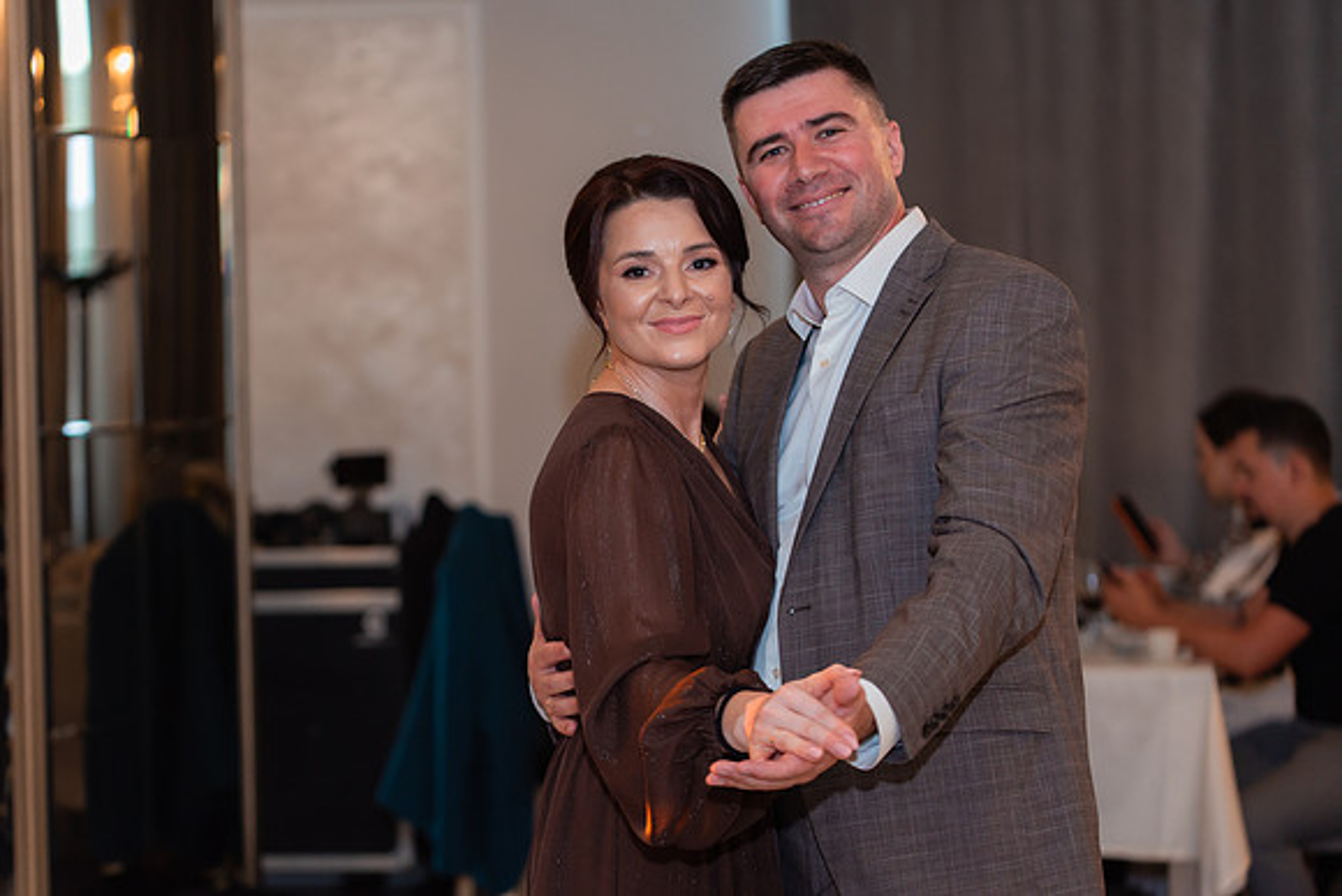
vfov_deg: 15.2
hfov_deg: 22.6
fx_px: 3356
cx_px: 671
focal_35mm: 90
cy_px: 448
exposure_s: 1/200
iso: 1600
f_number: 3.2
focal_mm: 90
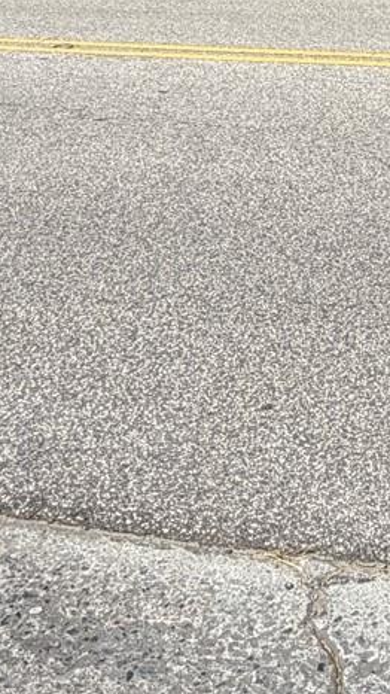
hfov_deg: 17.6
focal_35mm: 67
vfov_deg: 26.8
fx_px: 1232
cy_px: -197
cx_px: 393
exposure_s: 1/770
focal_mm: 2.22
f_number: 2.2
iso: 25
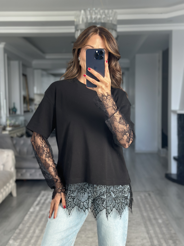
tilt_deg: -19.1
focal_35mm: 48
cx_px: 92
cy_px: 123
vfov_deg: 39.7
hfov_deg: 30.3
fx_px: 340
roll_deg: +0.1
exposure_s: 1/85
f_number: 1.78
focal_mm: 6.86
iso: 125
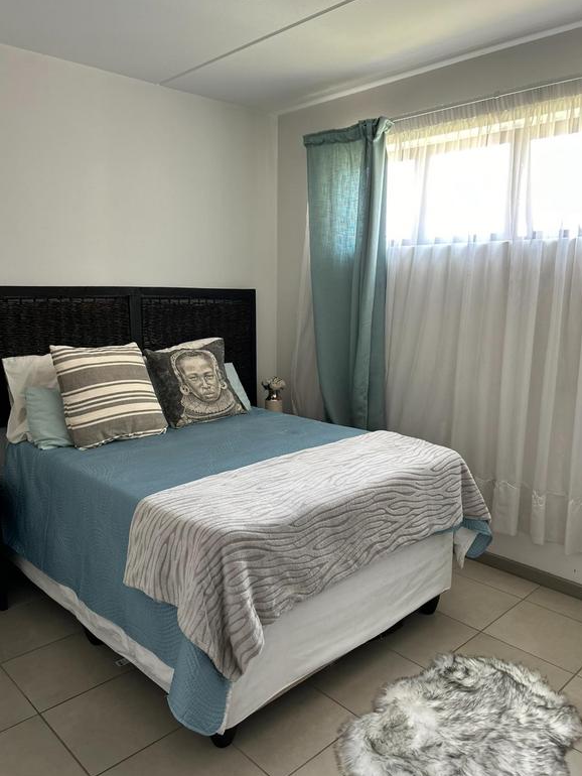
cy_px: 384
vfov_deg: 65.3
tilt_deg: -9.1
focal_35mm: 27
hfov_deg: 51.4
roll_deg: -0.3
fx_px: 605
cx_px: 286
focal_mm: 5.7
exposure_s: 1/78
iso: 125
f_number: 1.5
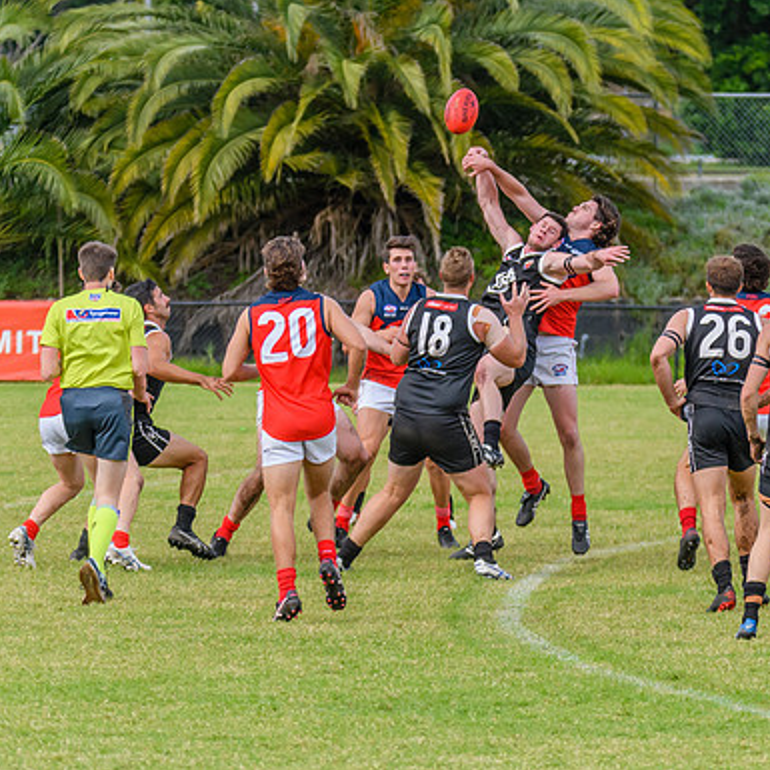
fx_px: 11123
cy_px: 293
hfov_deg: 4.0
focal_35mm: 442
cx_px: 617
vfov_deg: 4.0
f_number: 5
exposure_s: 1/2000
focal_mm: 190
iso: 800
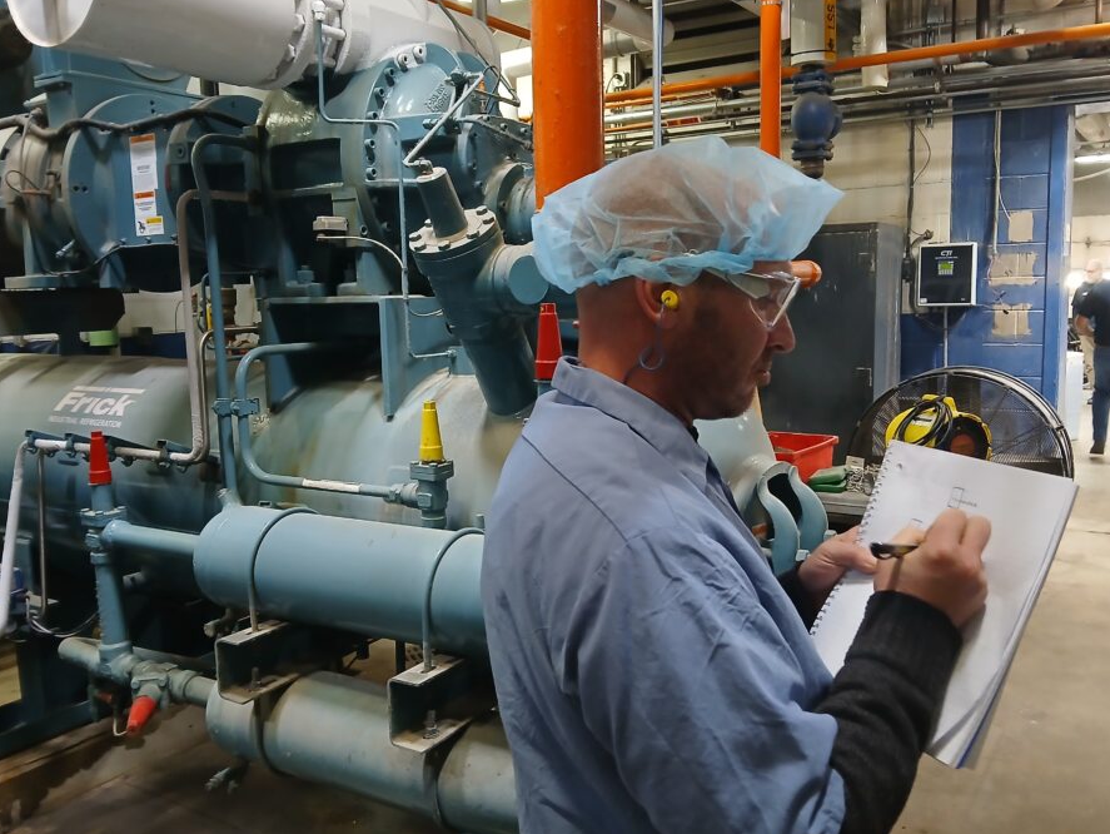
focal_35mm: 30
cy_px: 408
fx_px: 962
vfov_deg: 46.8
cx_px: 572
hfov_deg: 59.9
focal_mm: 3.98
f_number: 1.8
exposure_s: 1/24
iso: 320
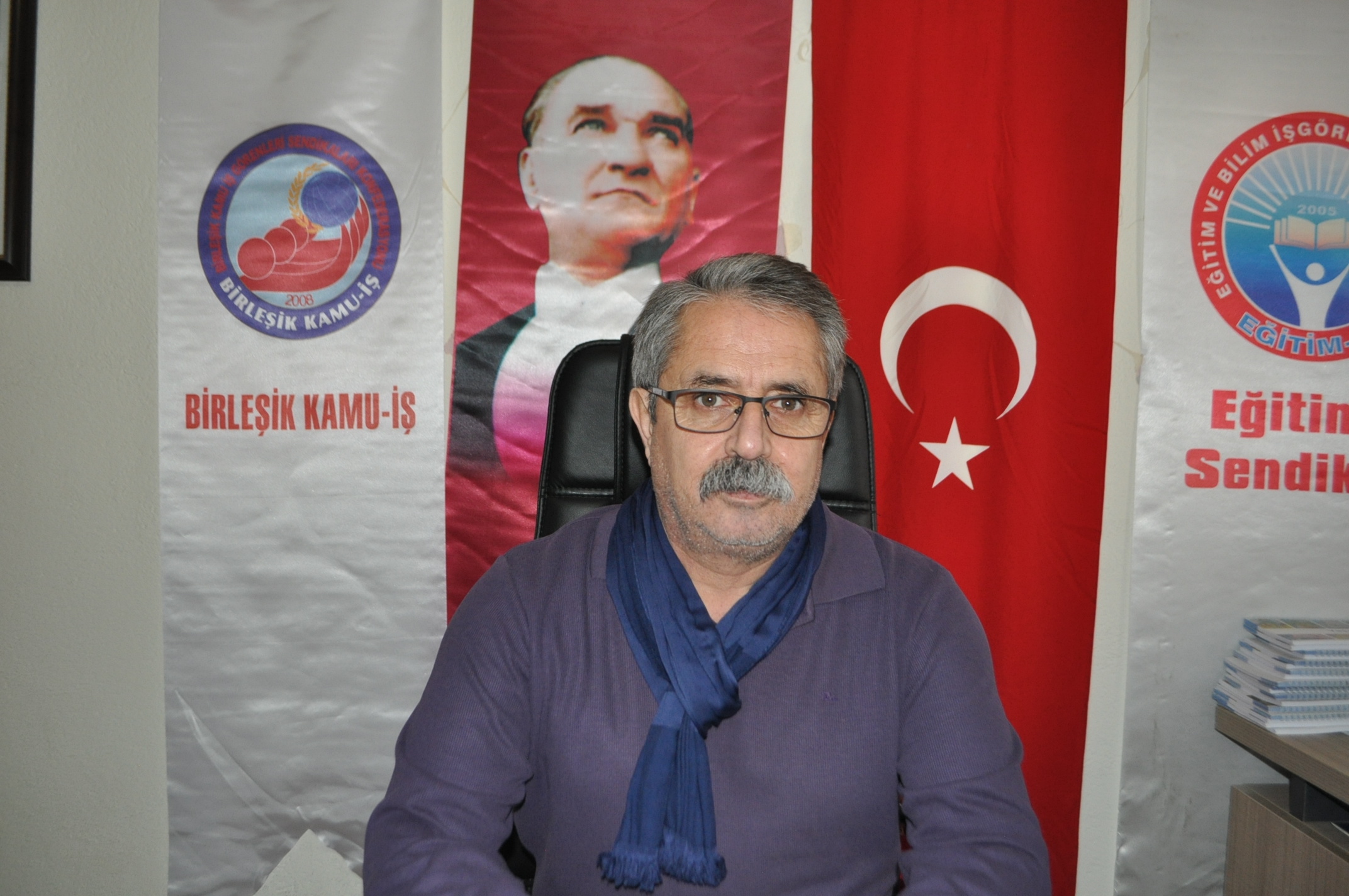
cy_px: 448
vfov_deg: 43.5
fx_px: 1123
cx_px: 674
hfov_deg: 62.0
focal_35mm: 30
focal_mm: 20
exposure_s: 1/60
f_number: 3.8
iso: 800
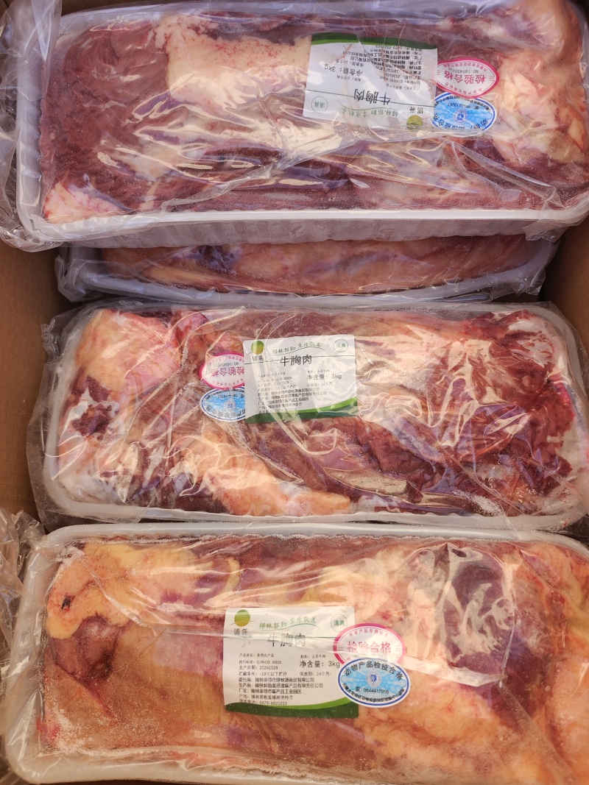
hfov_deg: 58.9
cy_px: 392
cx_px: 294
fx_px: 522
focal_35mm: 23
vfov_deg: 73.9
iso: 50
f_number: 1.57
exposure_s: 1/226
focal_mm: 6.51
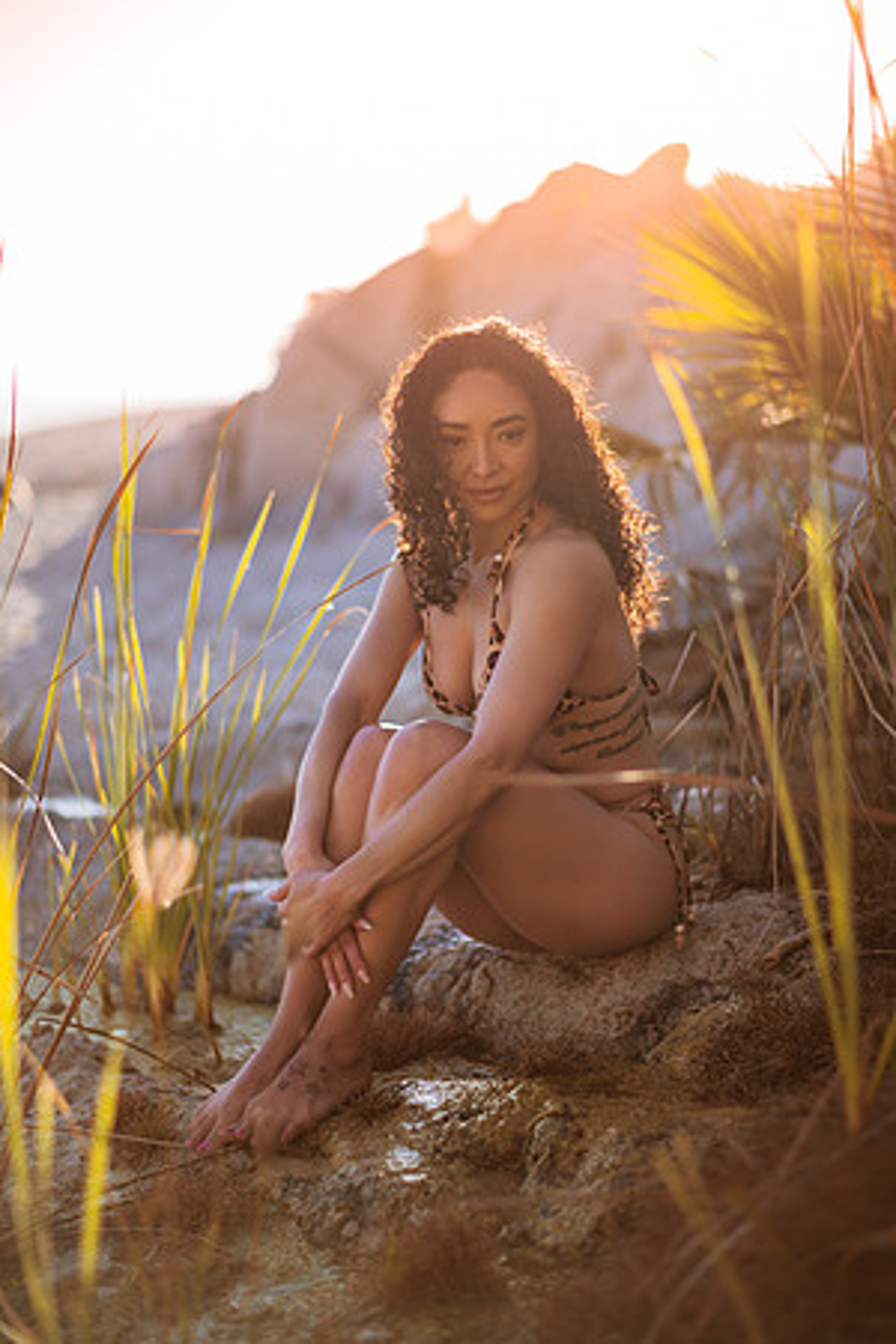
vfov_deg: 34.5
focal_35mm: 58
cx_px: 448
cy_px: 672
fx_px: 2165
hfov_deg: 23.4
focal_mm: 58
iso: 100
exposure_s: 1/2500
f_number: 1.4
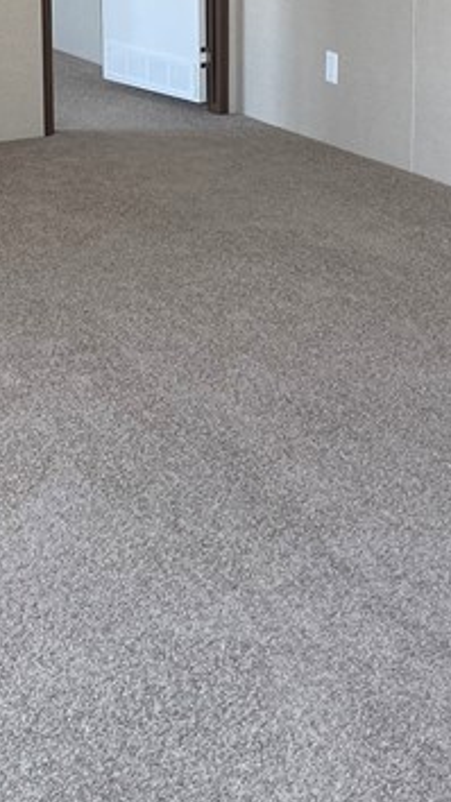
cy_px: 174
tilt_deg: -11.7
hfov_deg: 14.4
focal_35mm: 82
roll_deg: +2.3
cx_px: -45
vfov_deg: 25.5
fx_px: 1744
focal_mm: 5.1
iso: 64
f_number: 1.6
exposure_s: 1/121
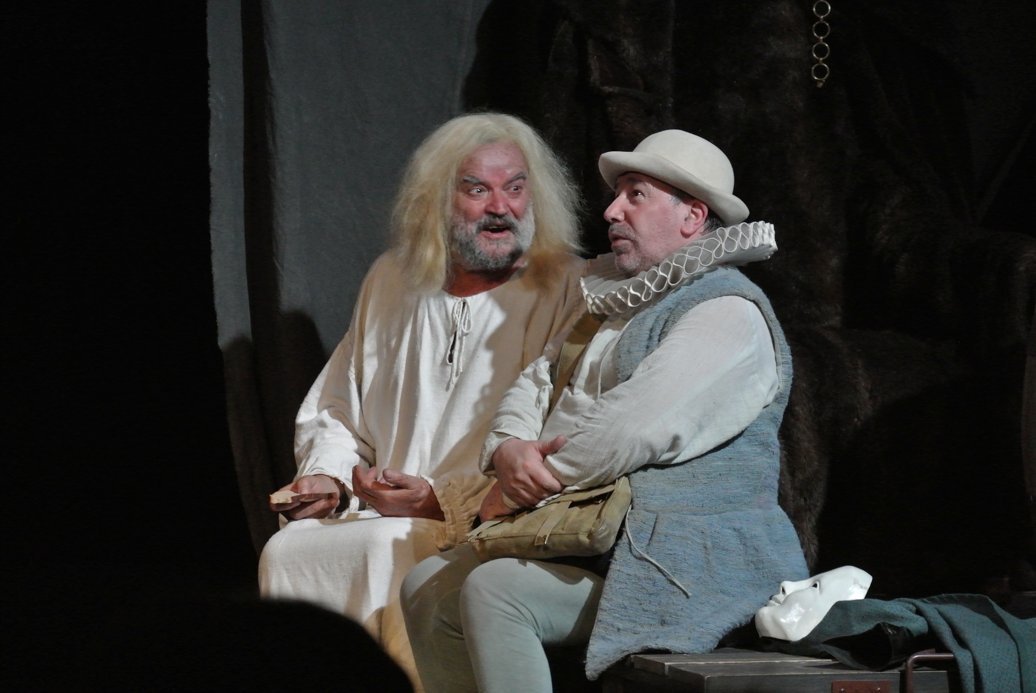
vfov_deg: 9.6
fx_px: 4120
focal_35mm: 143
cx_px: 518
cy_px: 346
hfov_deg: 14.3
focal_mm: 53.1
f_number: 4.2
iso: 1400
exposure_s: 1/80
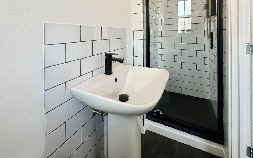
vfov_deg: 70.0
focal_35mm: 16
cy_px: 58
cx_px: 123
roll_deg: +1.0
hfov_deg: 97.8
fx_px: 110
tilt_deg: -5.6
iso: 80
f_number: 2.2
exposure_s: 1/99
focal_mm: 2.22
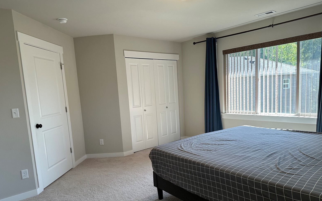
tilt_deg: -7.5
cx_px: 163
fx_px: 228
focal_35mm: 26
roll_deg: +3.0
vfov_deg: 47.3
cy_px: 121
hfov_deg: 70.4
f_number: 1.78
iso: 64
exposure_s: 1/143
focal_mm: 6.86
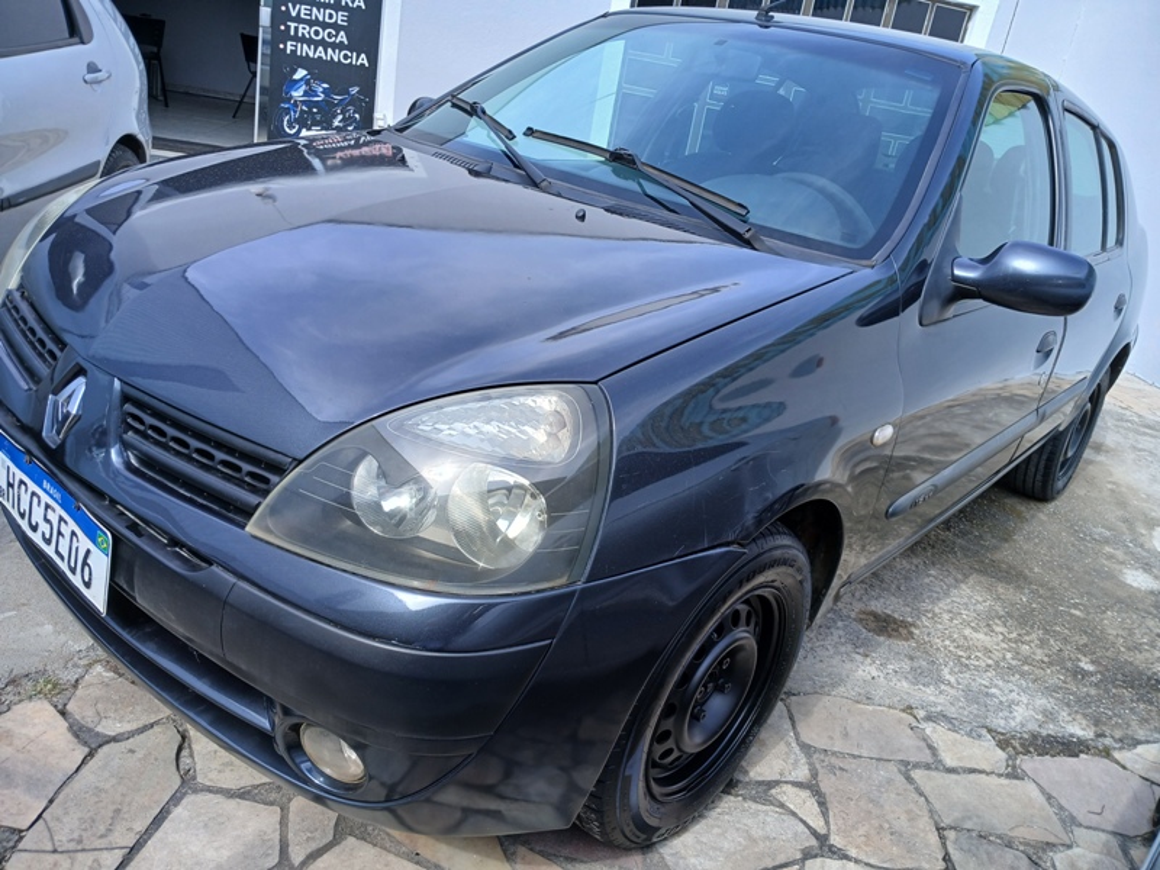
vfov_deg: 53.1
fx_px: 871
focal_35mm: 26
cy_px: 435
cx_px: 580
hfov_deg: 67.3
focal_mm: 3.98
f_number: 1.8
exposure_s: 1/160
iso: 20
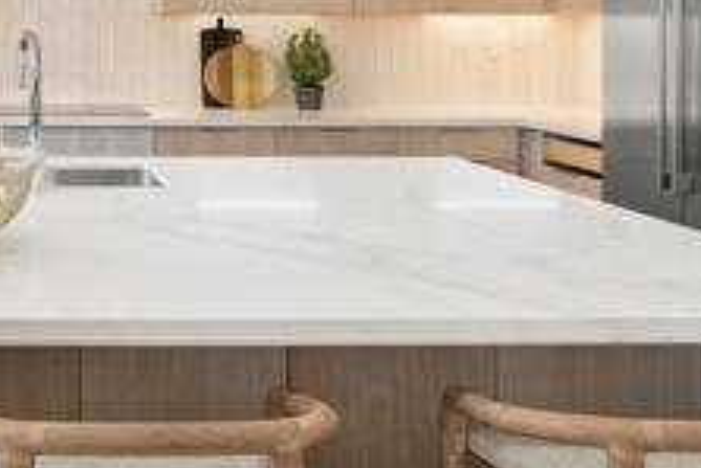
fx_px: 896
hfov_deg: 39.1
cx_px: 44
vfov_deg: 27.4
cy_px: -11
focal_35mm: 46
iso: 500
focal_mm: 16
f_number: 8
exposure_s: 1/25
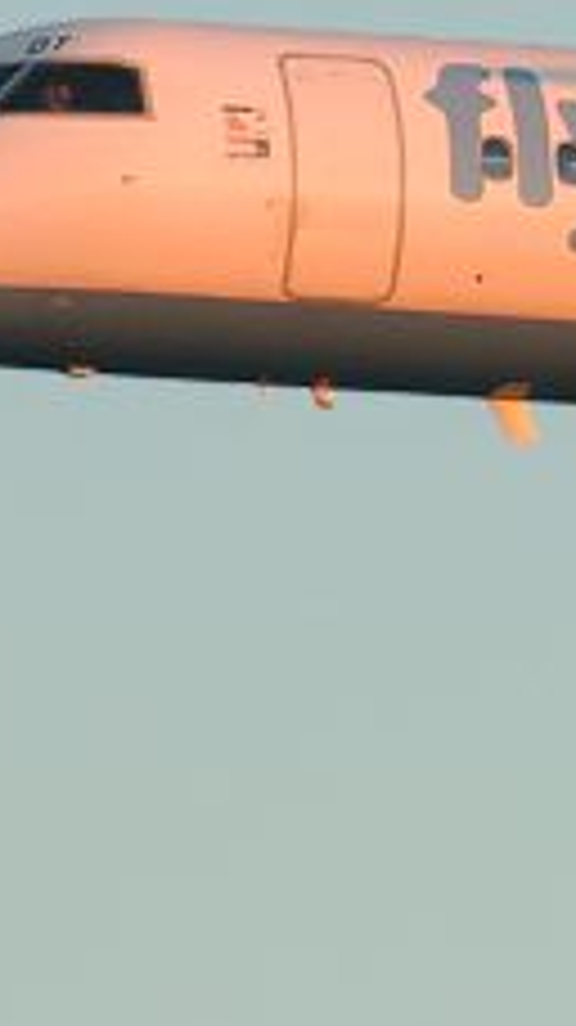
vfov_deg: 1.7
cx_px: 1814
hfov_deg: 1.0
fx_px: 34480
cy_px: 216
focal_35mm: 1268
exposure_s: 1/250
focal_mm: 180
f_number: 5.6
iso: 250
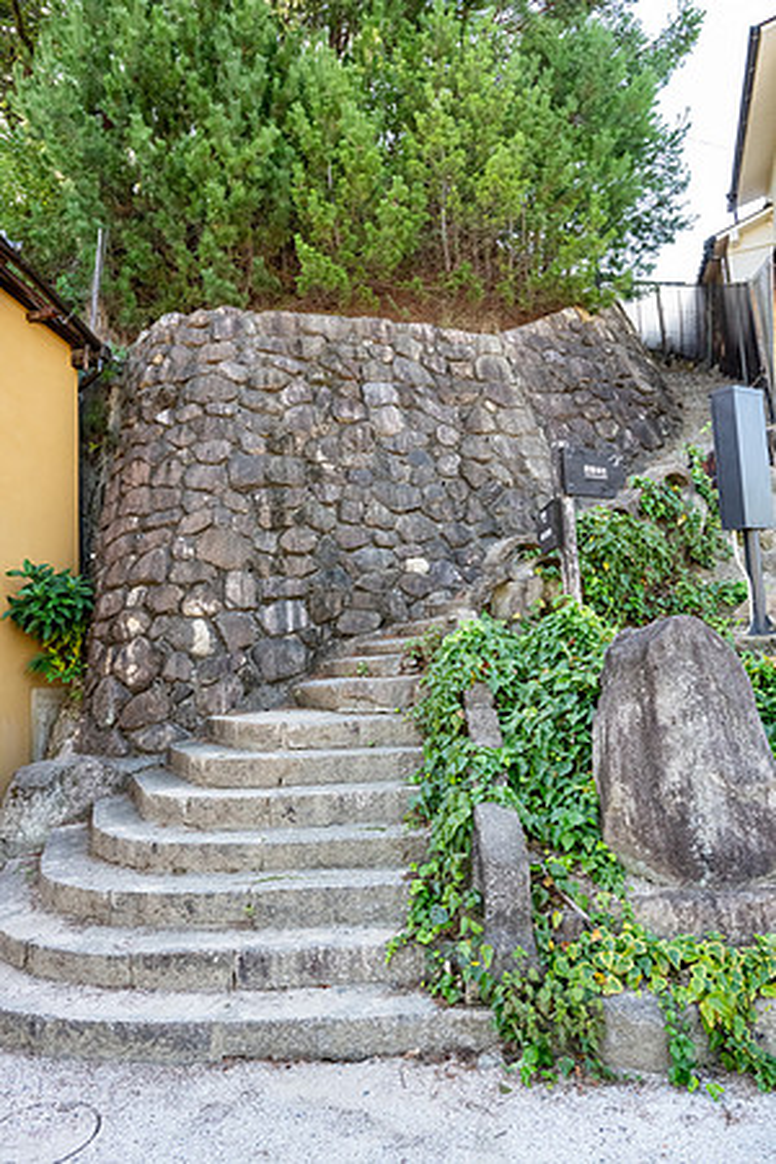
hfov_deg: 53.1
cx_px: 388
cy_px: 582
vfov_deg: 73.7
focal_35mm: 24
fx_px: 776
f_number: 8
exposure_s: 1/500
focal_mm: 24
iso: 5600
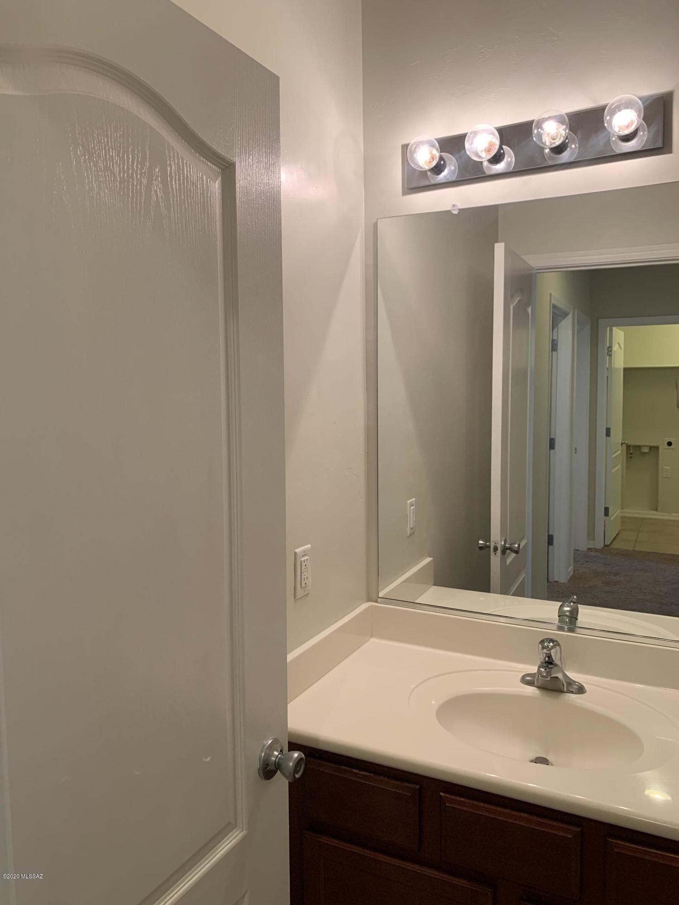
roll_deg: +1.3
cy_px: 452
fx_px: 680
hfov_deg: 53.1
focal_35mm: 26
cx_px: 340
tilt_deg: -4.5
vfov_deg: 67.3
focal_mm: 4.25
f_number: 1.8
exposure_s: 1/60
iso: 80
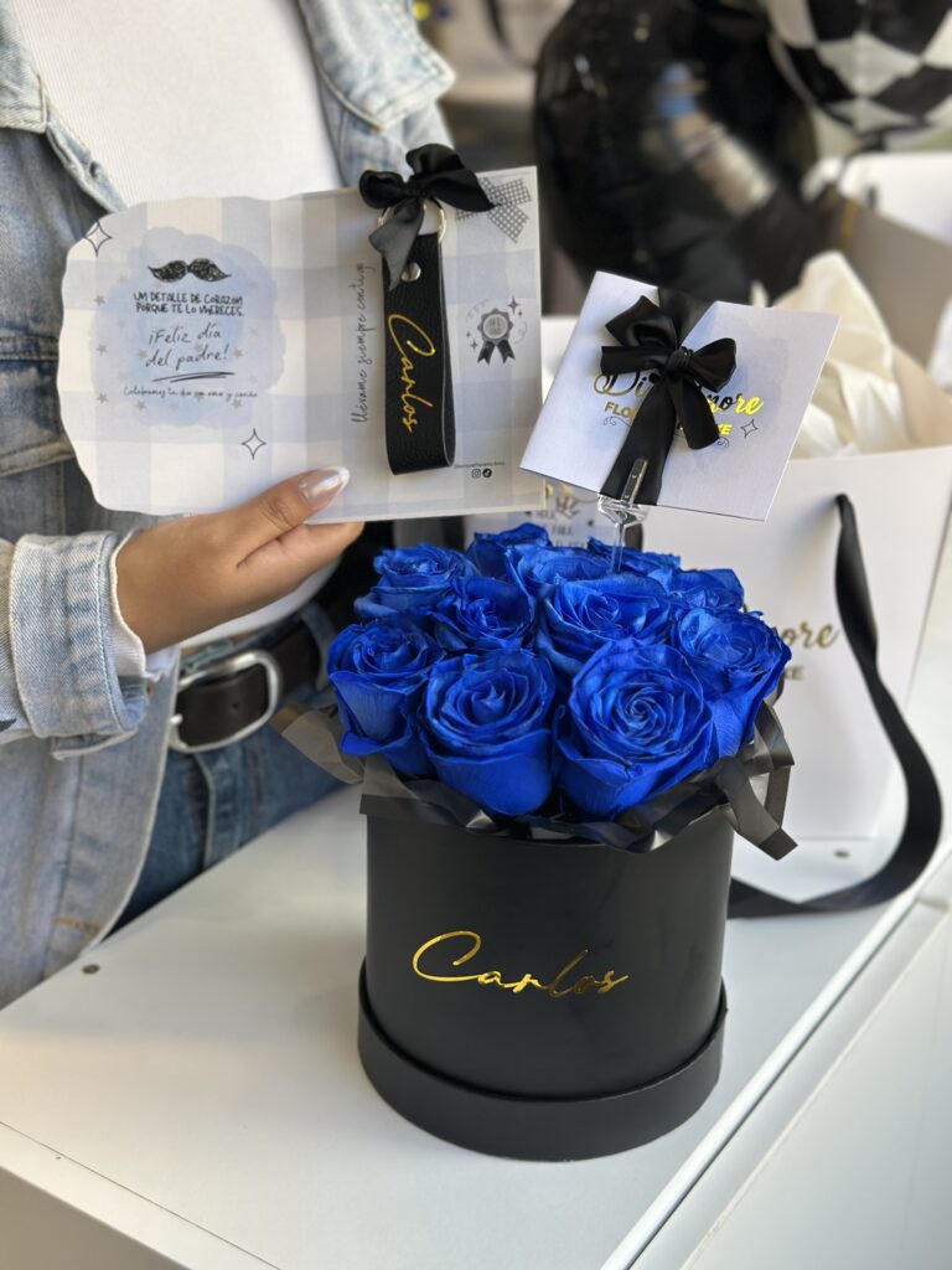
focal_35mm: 48
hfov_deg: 30.3
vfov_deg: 39.7
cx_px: 476
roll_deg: -1.9
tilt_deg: -24.8
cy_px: 635
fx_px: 1760
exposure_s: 1/264
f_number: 1.78
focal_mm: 6.86
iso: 80
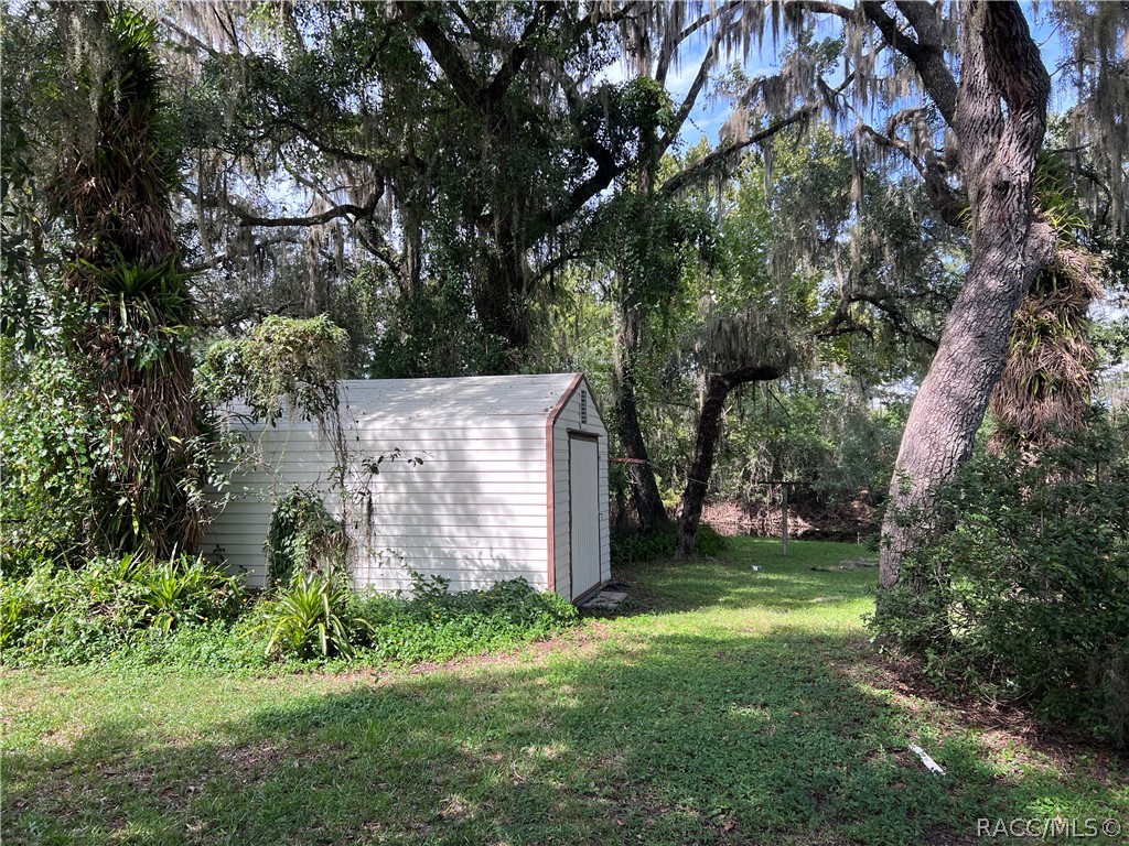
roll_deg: +1.2
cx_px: 564
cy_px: 423
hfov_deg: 67.3
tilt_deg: +1.8
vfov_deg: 53.1
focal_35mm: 26
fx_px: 848
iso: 50
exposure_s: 1/687
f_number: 1.5
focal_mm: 5.7
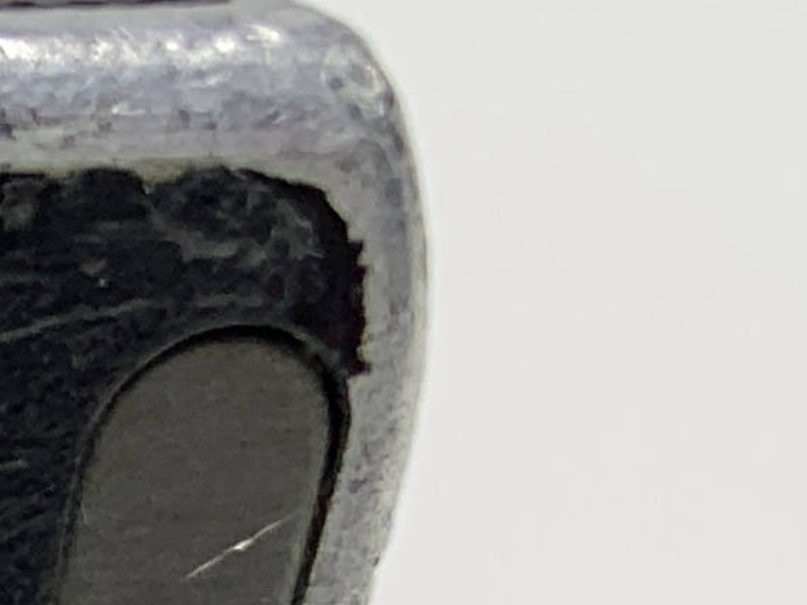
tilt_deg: -45.1
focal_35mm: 186
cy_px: 1582
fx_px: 4336
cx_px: -2006
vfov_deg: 7.3
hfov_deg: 8.1
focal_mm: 4.25
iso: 25
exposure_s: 1/179
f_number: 1.8
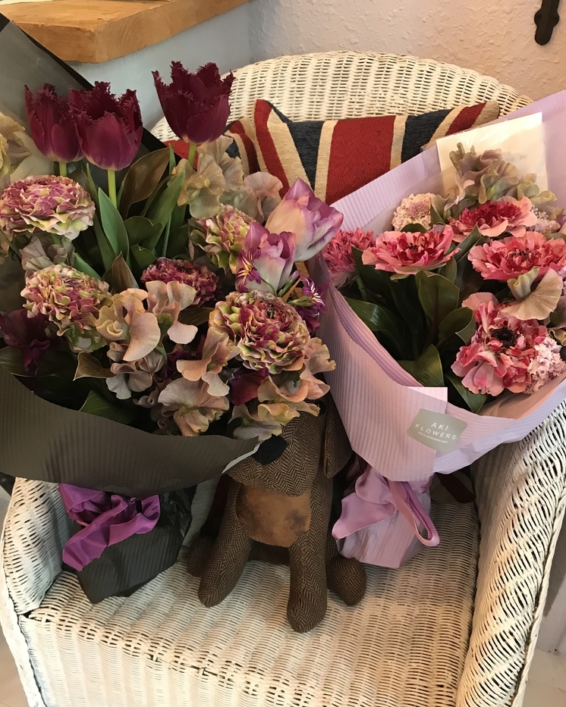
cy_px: 384
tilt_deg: -39.8
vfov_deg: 58.7
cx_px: 285
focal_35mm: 30
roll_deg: +0.3
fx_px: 628
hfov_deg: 48.5
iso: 100
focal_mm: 3.99
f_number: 1.8
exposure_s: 1/17
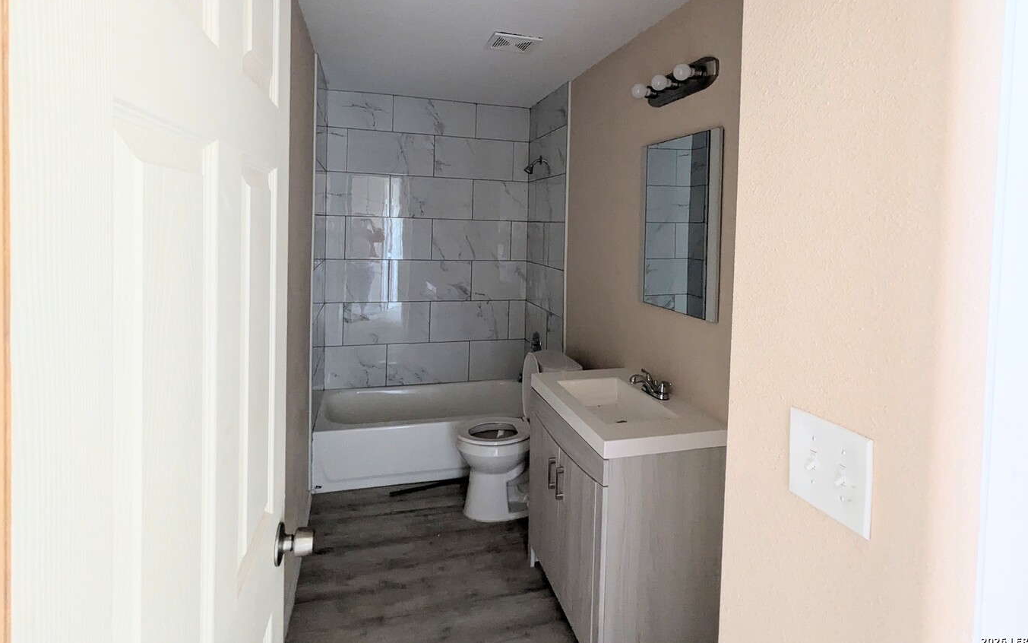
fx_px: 504
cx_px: 516
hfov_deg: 91.1
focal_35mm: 18
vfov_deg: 64.0
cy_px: 237
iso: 372
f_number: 2.2
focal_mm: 2.35
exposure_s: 1/23.8
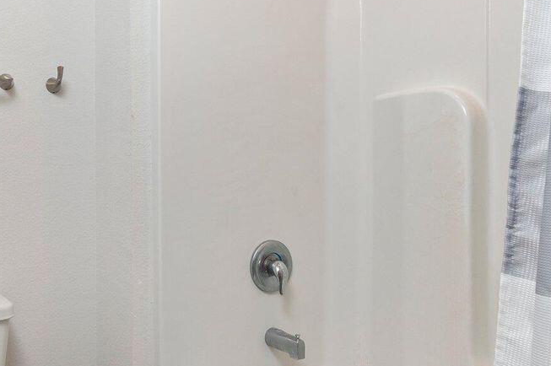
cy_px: 149
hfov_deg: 54.9
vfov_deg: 39.7
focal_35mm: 33
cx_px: 145
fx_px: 505
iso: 320
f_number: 9
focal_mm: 14
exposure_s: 1/60
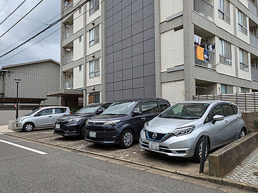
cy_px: 96
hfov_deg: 69.4
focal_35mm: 25
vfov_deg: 54.9
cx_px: 129
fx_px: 186
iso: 43
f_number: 1.89
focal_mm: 5.43
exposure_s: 1/1776
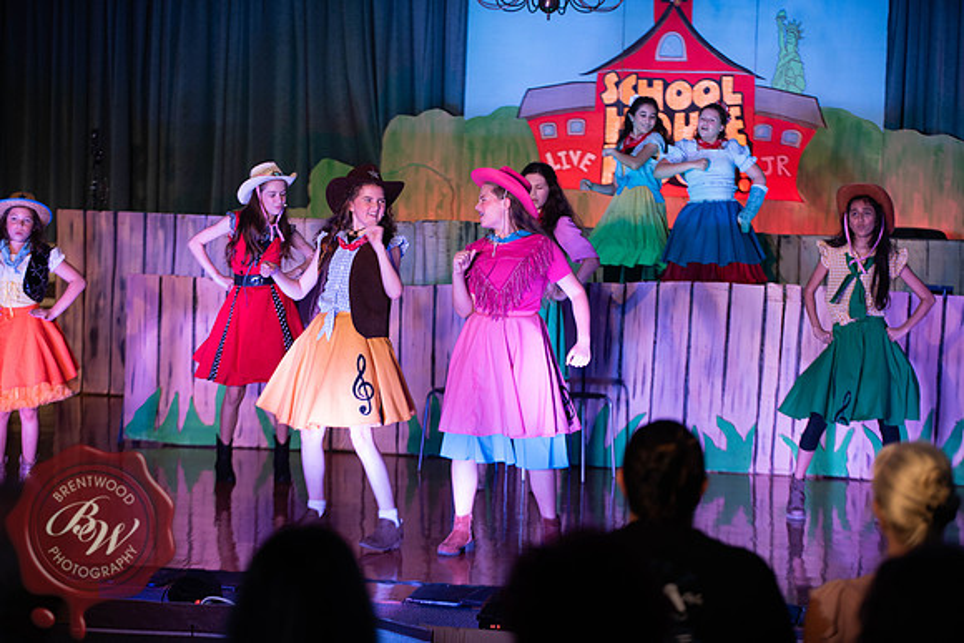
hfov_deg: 20.4
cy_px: 322
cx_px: 482
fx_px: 2678
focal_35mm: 100
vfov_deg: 13.7
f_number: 2.8
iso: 500
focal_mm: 100
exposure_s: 1/100
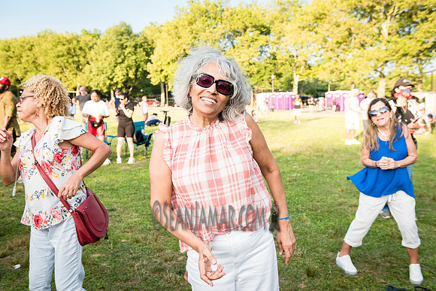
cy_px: 146
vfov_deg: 38.1
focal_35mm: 35
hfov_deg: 54.7
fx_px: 421
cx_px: 218
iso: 1000
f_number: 4.5
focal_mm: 34
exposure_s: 1/800
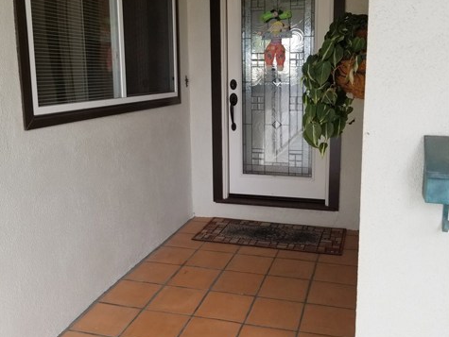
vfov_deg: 40.7
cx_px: 225
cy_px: 153
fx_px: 454
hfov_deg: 52.6
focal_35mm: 35
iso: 50
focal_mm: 4.25
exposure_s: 1/391
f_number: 1.7
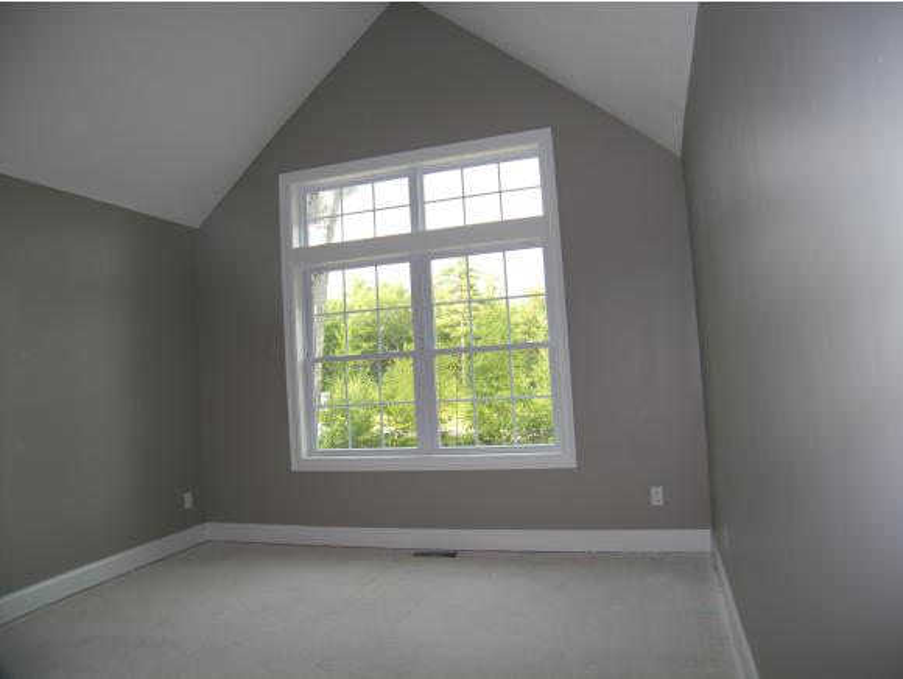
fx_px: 627
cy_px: 340
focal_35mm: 24
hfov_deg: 71.6
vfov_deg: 56.9
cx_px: 452
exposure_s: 1/30
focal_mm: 5
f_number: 2.8
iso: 50
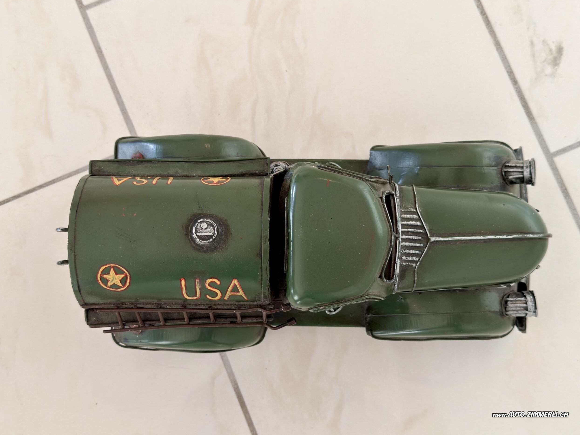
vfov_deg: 36.0
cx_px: 294
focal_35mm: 40
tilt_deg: -84.9
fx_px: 670
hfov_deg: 46.8
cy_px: 220
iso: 64
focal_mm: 6.76
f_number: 1.78
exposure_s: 1/247
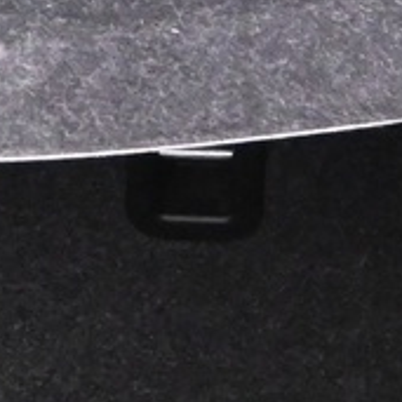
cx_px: -576
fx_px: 3088
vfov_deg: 7.4
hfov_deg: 7.0
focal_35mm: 235
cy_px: 207
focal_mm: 19.5
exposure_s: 1/40
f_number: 3.8
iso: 3200
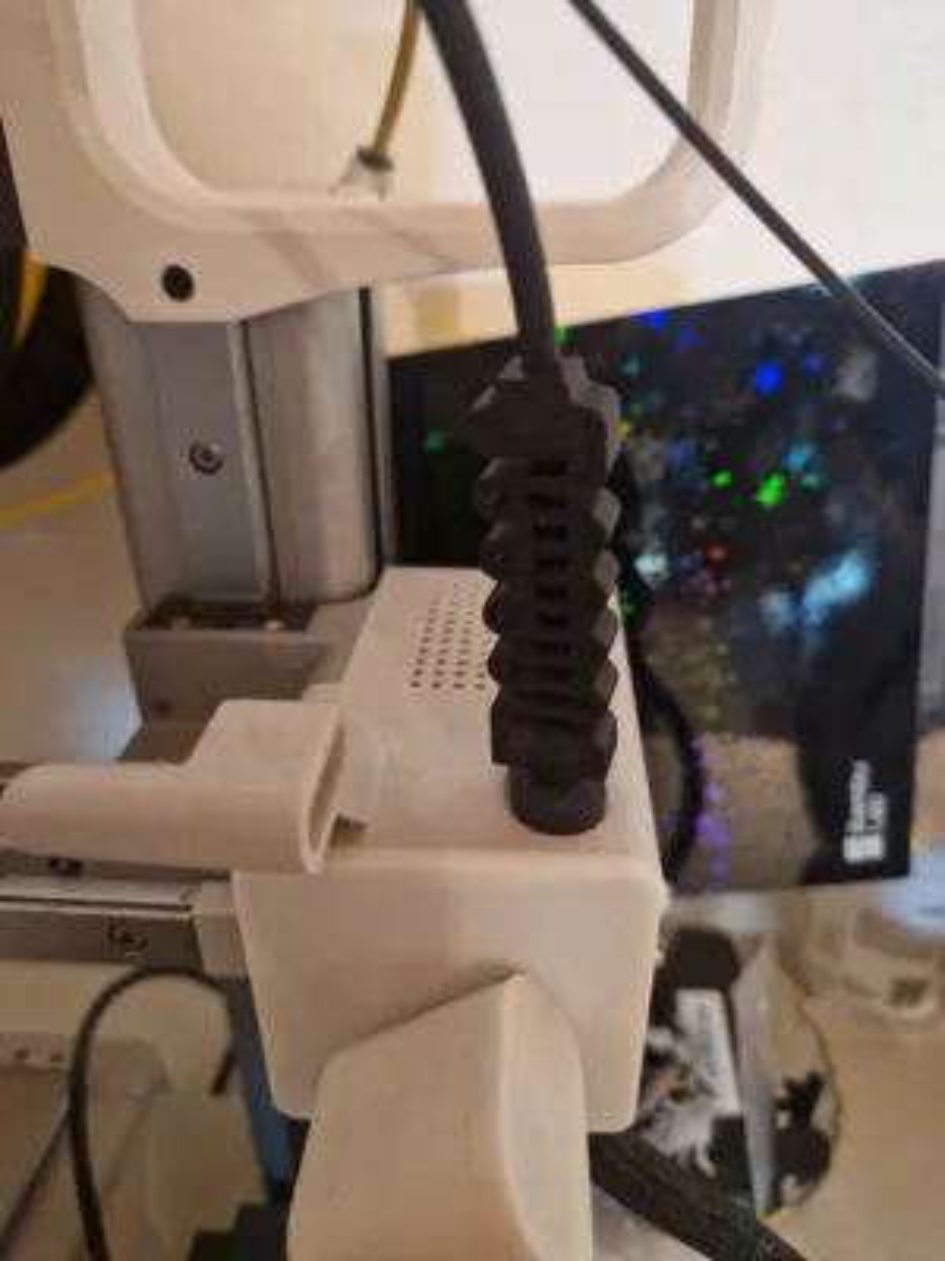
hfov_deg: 58.9
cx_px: 472
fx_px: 837
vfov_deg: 73.9
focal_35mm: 23
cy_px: 630
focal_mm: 5.4
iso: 800
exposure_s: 1/25
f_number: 1.8
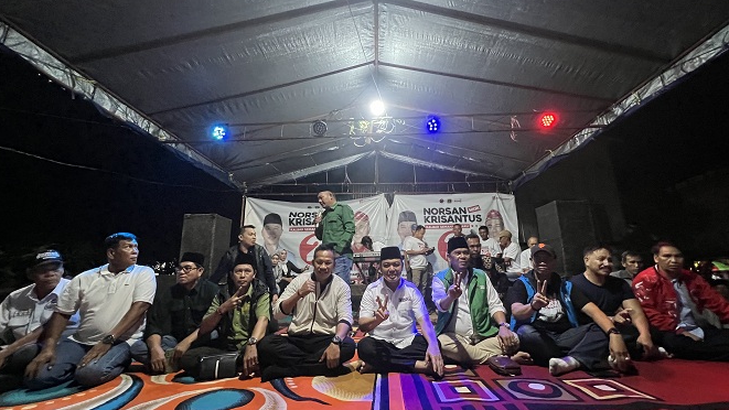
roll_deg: +1.4
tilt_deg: +13.0
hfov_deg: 103.0
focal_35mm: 15
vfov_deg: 70.6
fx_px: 290
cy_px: 204
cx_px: 374
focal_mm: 1.57
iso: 800
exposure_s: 1/51
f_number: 1.8
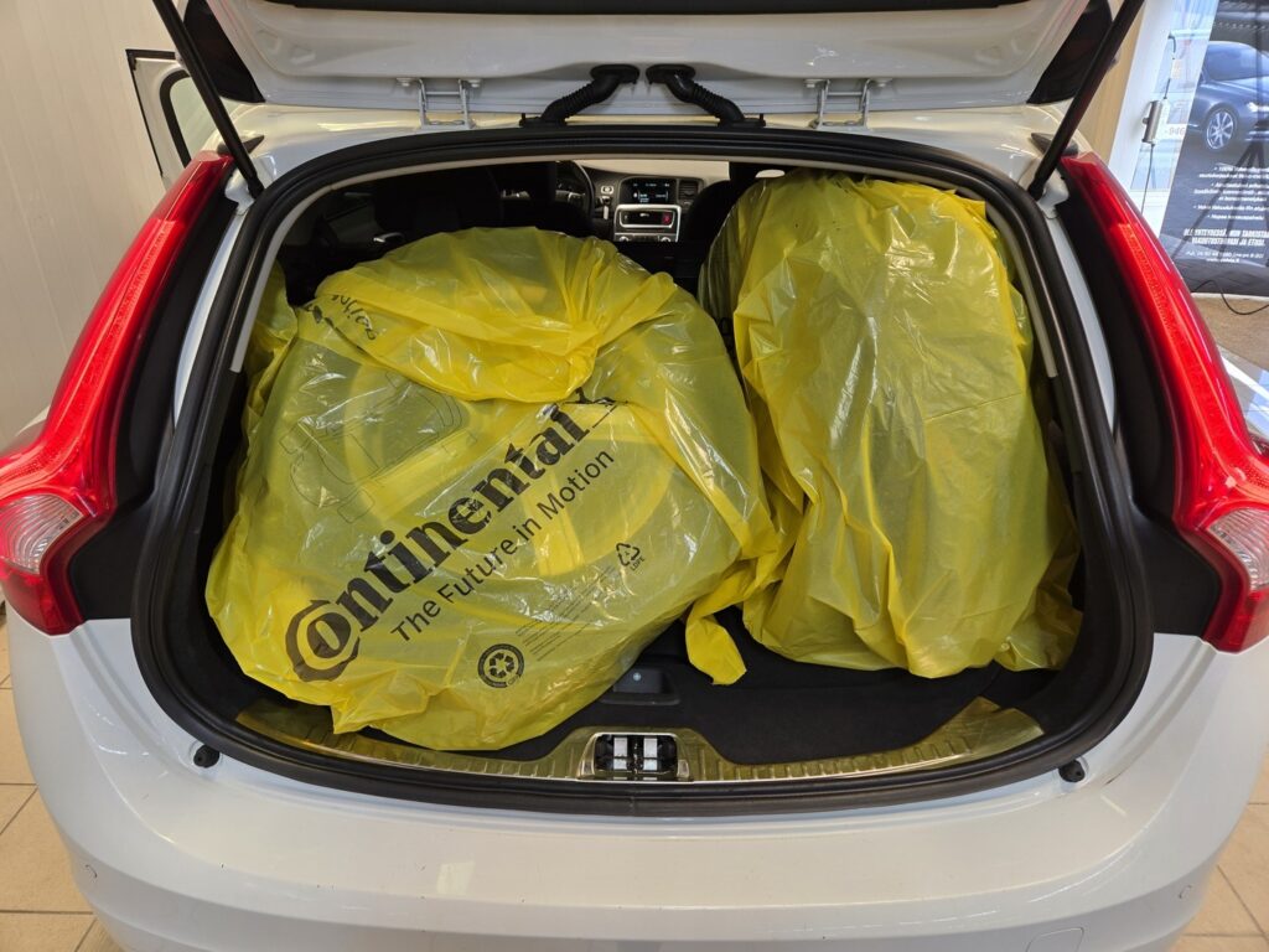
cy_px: 476
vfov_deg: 58.9
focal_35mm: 23
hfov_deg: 73.9
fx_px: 843
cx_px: 634
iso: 50
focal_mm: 5.4
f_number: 1.8
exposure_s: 1/54
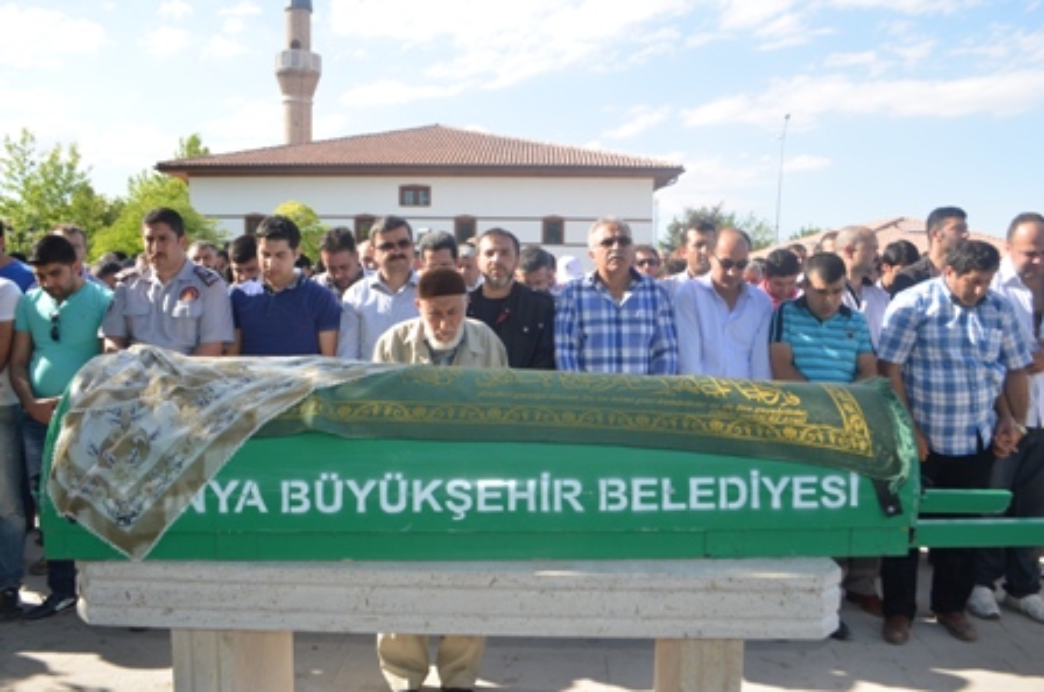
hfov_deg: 62.0
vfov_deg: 43.5
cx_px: 522
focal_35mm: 30
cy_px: 346
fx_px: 868
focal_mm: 20
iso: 100
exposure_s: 1/200
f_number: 6.3
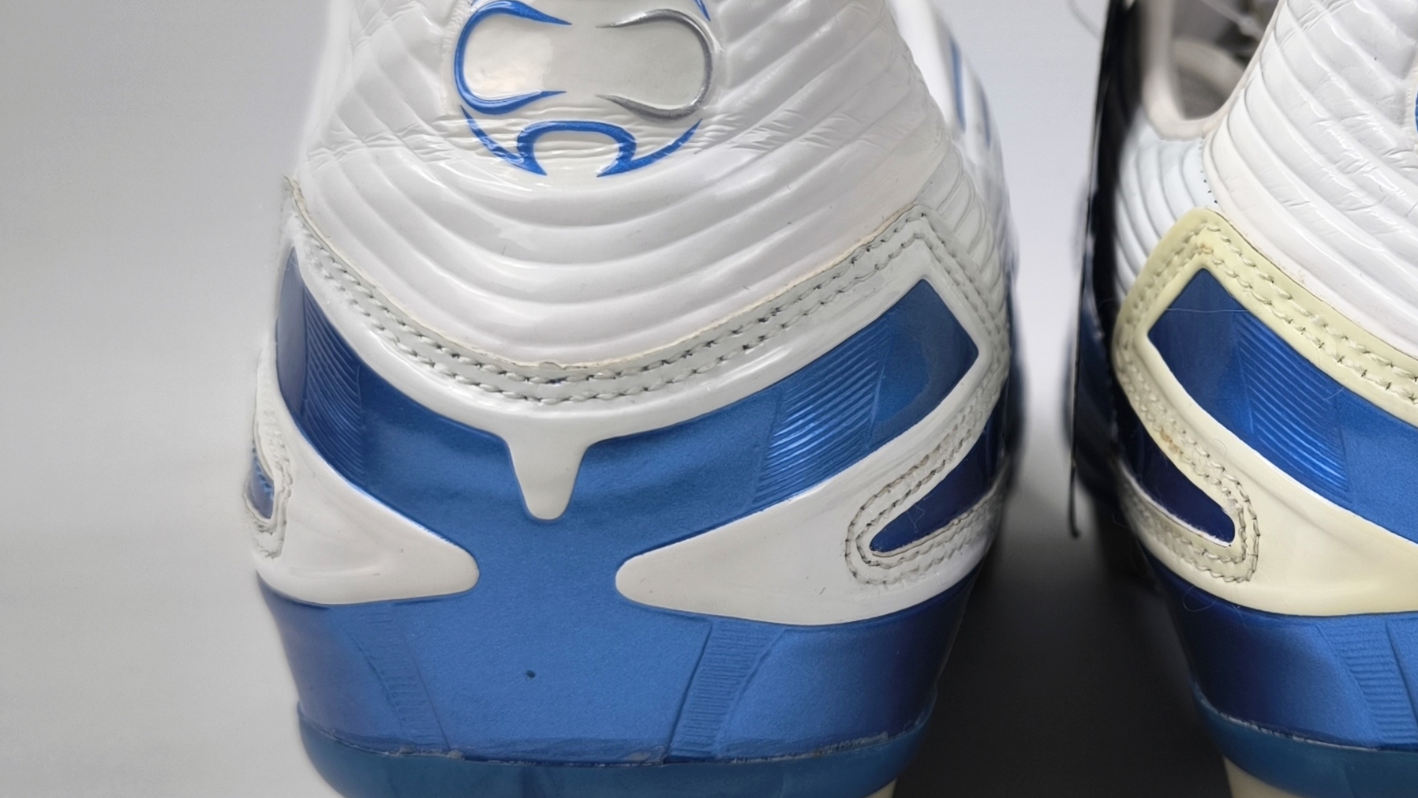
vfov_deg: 29.7
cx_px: 1083
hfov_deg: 48.3
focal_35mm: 40
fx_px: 1504
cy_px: 339
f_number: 1.9
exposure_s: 1/100
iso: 50
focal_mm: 6.92
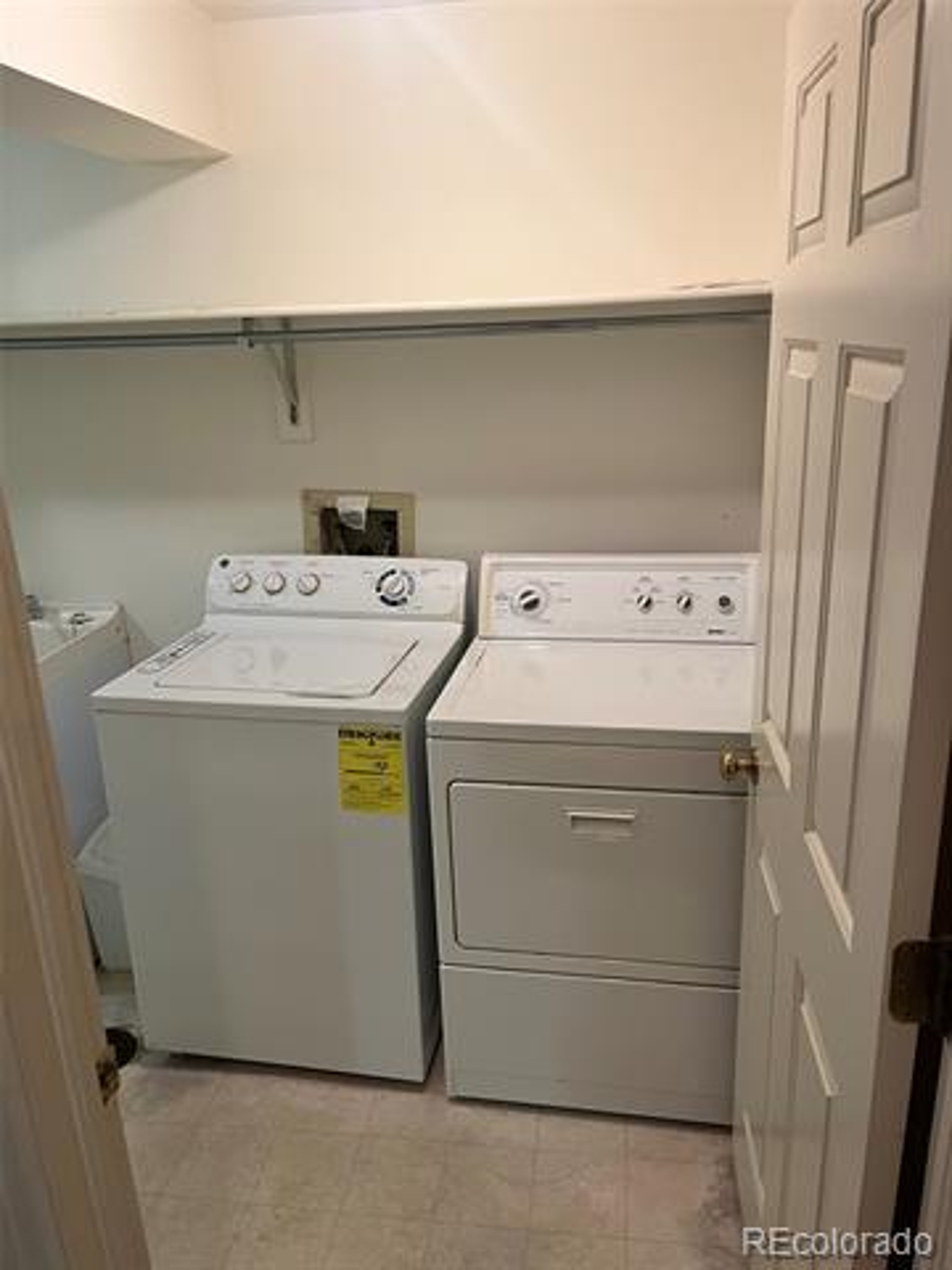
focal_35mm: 26
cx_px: 476
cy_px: 635
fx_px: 953
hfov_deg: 53.1
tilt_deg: -14.8
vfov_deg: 67.3
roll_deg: +4.2
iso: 125
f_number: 1.6
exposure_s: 1/60
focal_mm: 5.1
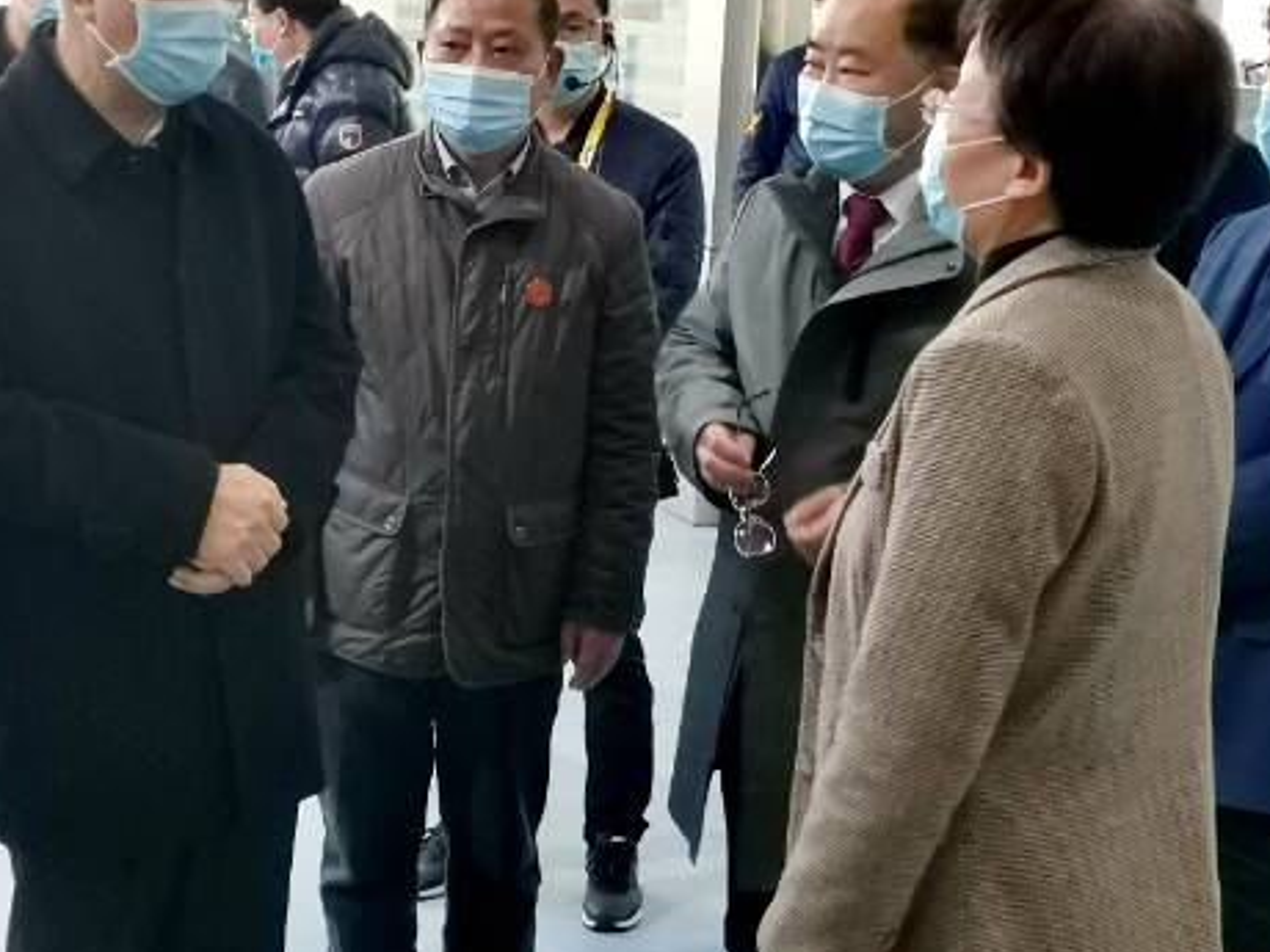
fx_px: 2678
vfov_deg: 20.1
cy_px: 375
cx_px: 461
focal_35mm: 73
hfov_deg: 26.6
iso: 320
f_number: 1.8
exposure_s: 1/33.3
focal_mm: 4.75
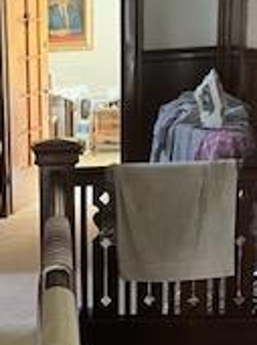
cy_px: 310
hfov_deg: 14.5
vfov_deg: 19.7
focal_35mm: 98
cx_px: -65
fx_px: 973
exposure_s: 1/31
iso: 640
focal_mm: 5.7
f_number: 1.5
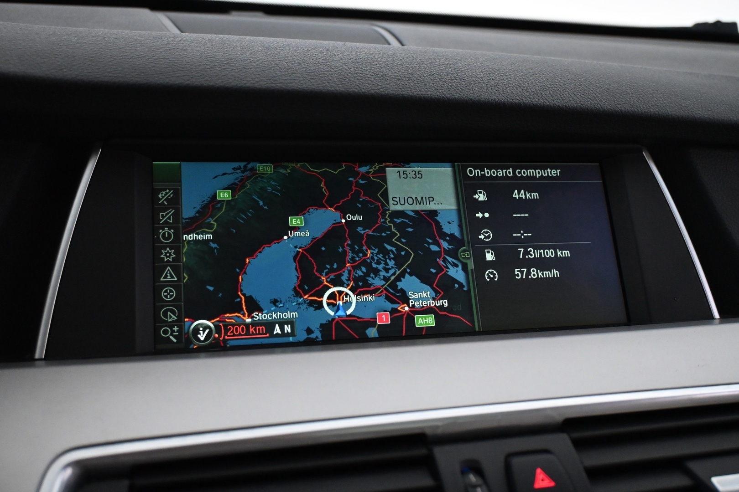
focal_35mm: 34
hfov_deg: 56.1
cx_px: 370
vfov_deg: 39.1
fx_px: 693
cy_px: 246
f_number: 4
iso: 3200
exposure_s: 1/60
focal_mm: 22.5
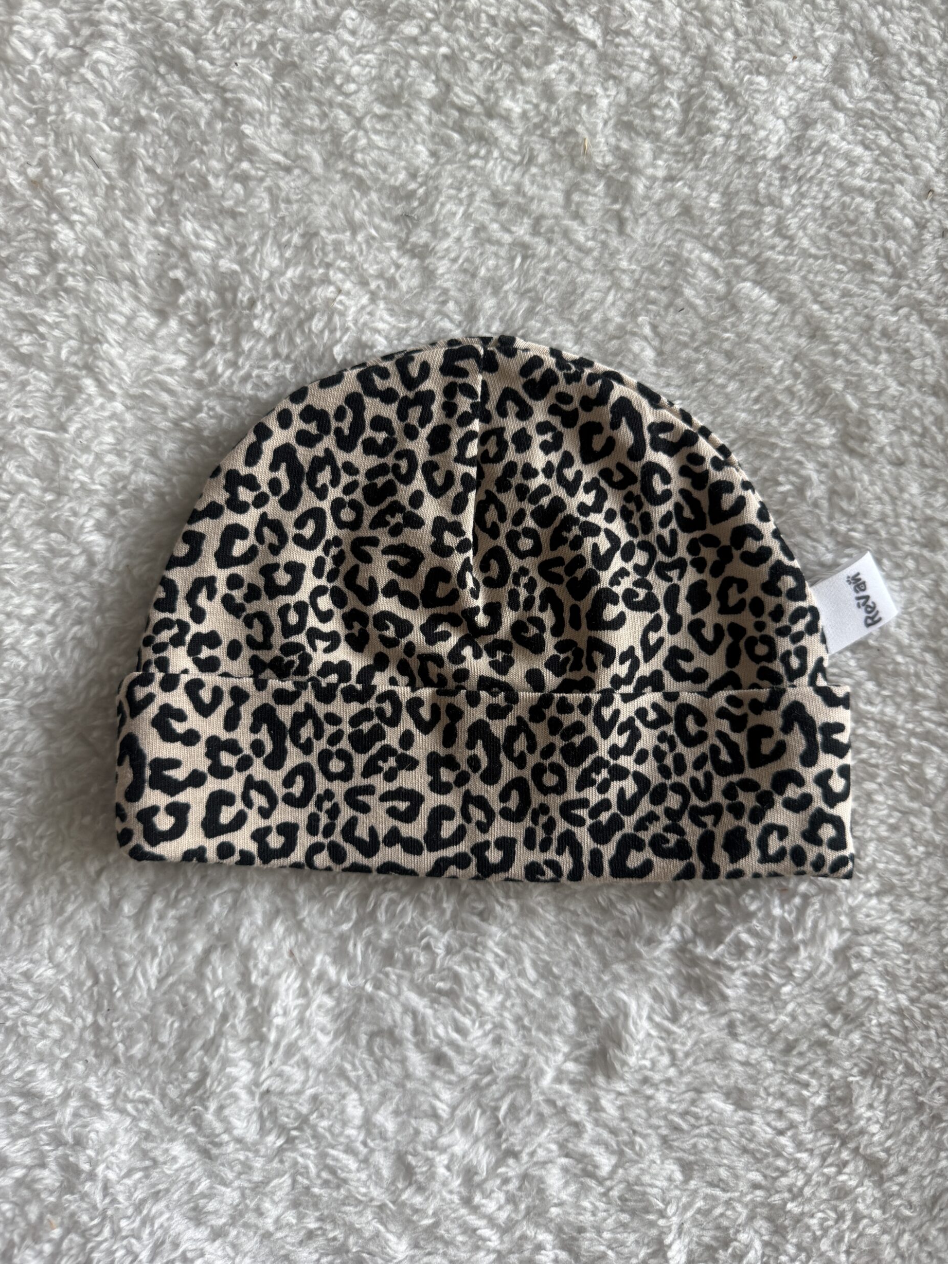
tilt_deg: -88.2
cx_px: 484
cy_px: 616
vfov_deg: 69.4
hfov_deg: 54.9
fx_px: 913
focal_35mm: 25
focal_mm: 6.76
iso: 200
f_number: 1.78
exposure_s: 1/93
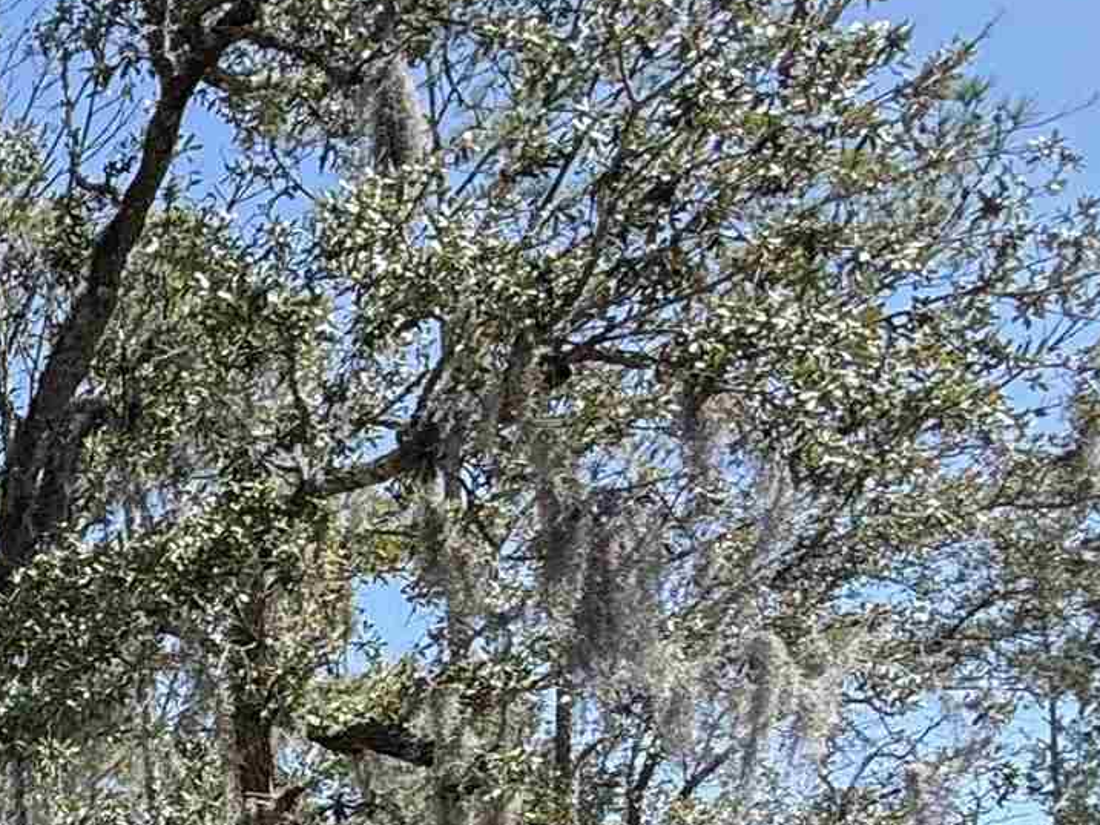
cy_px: 1228
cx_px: -631
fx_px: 1907
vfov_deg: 20.9
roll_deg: +1.7
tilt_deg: +5.4
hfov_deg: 23.9
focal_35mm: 60
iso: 64
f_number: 2.2
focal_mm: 2.22
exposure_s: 1/579
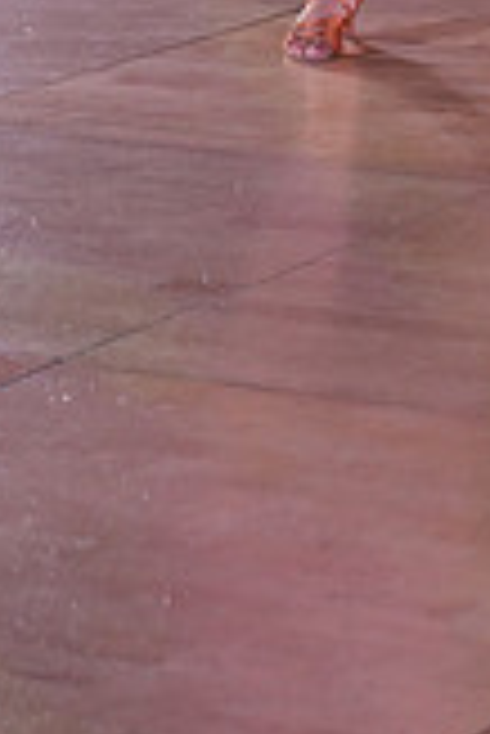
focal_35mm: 178
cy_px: -536
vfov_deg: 10.9
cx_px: 807
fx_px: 3626
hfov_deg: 7.6
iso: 1250
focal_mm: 50
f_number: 4
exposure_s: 1/400
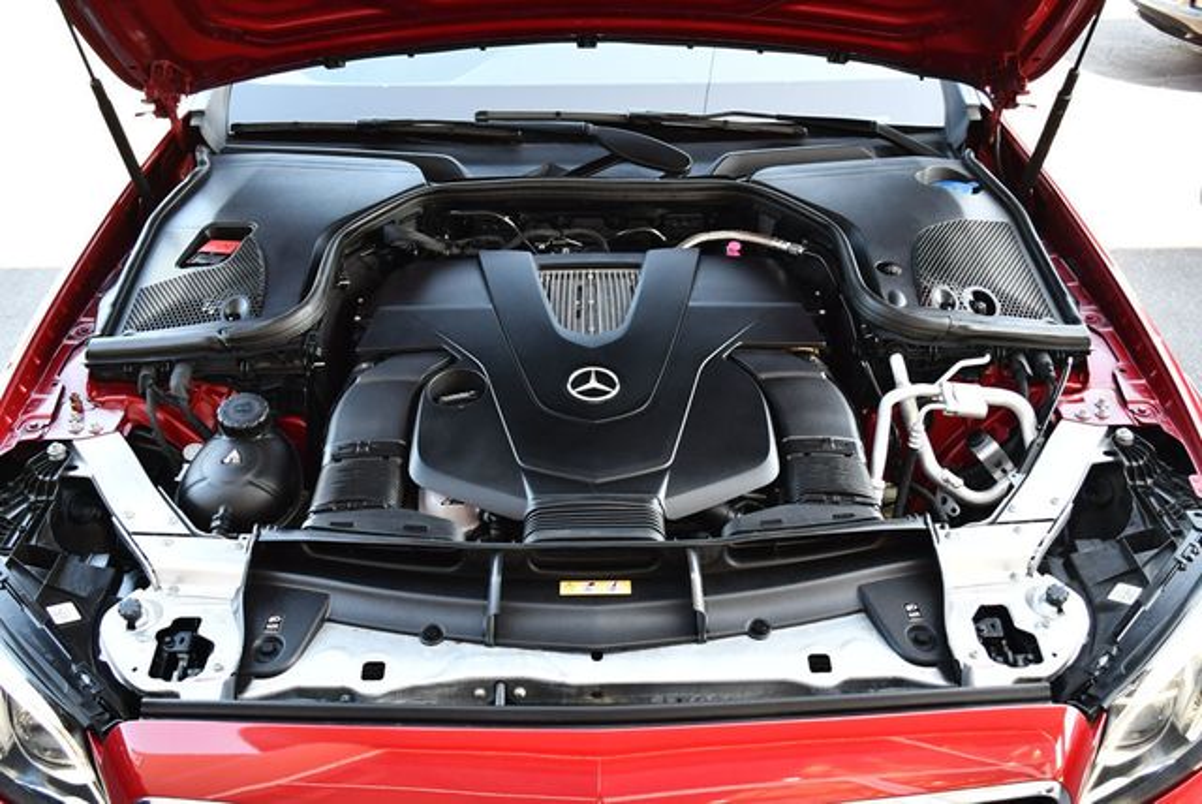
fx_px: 1203
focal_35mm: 36
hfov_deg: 53.1
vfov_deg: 36.9
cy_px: 402
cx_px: 601
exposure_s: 1/250
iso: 800
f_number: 3.5
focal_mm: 18
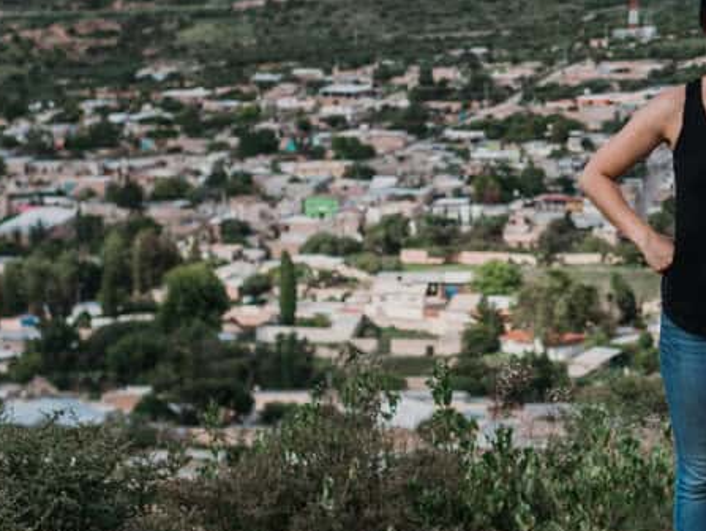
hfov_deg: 15.1
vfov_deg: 11.4
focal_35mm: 129
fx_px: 2633
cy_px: 75
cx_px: 673
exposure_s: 1/1250
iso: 100
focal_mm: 50
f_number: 3.2
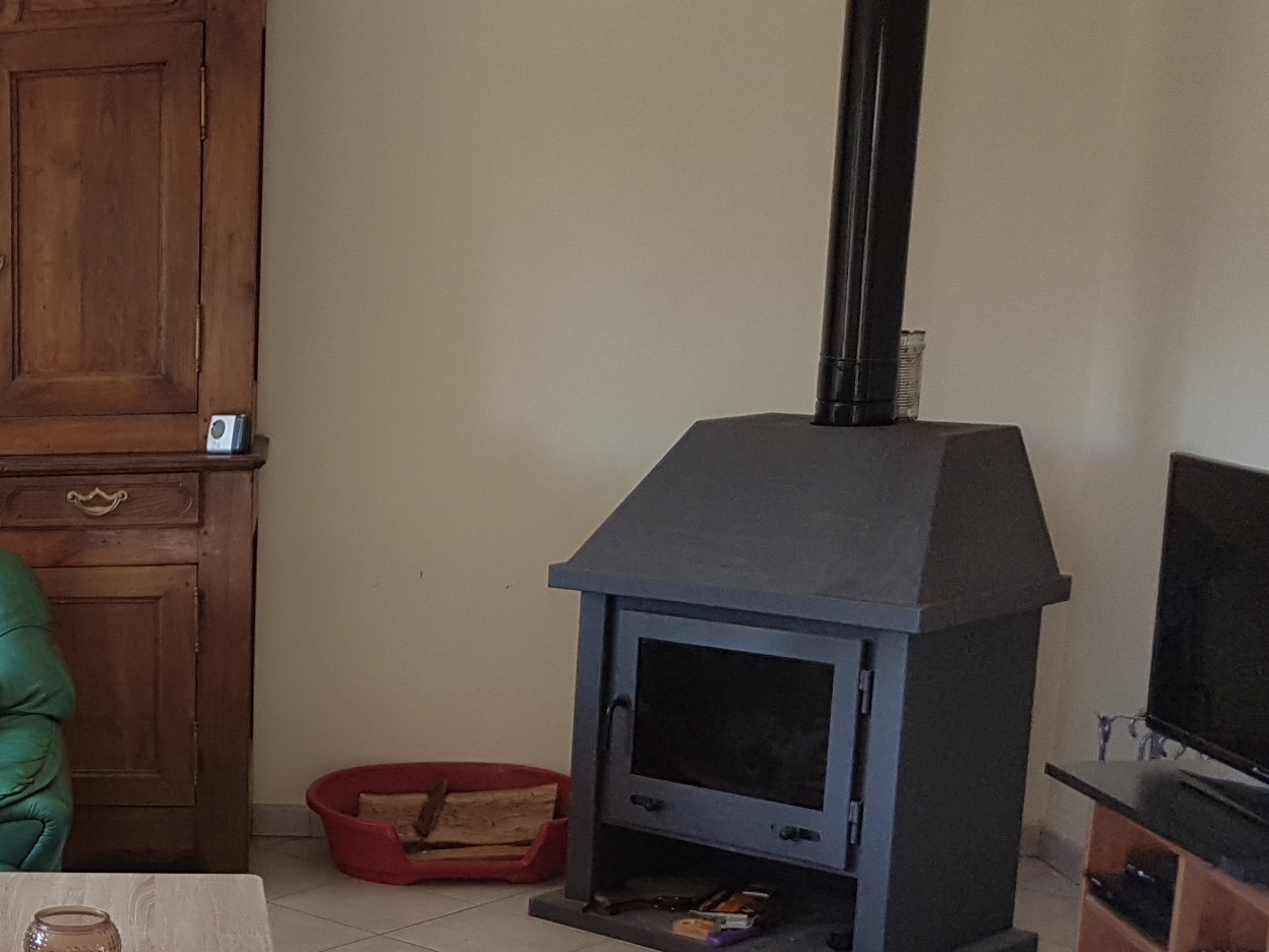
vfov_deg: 24.1
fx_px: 2200
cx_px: -165
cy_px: 740
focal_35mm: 60
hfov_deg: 28.8
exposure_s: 1/120
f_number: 1.7
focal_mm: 4.2
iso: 50
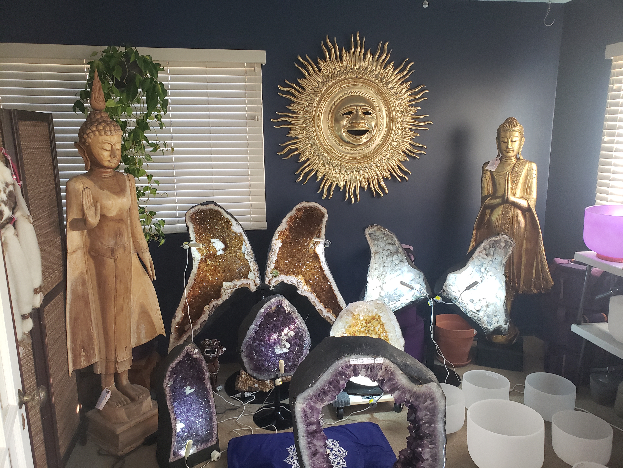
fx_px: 468
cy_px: 234
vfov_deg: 53.1
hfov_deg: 67.3
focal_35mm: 26
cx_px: 312
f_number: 2.4
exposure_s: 1/60
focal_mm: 4.3
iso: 320
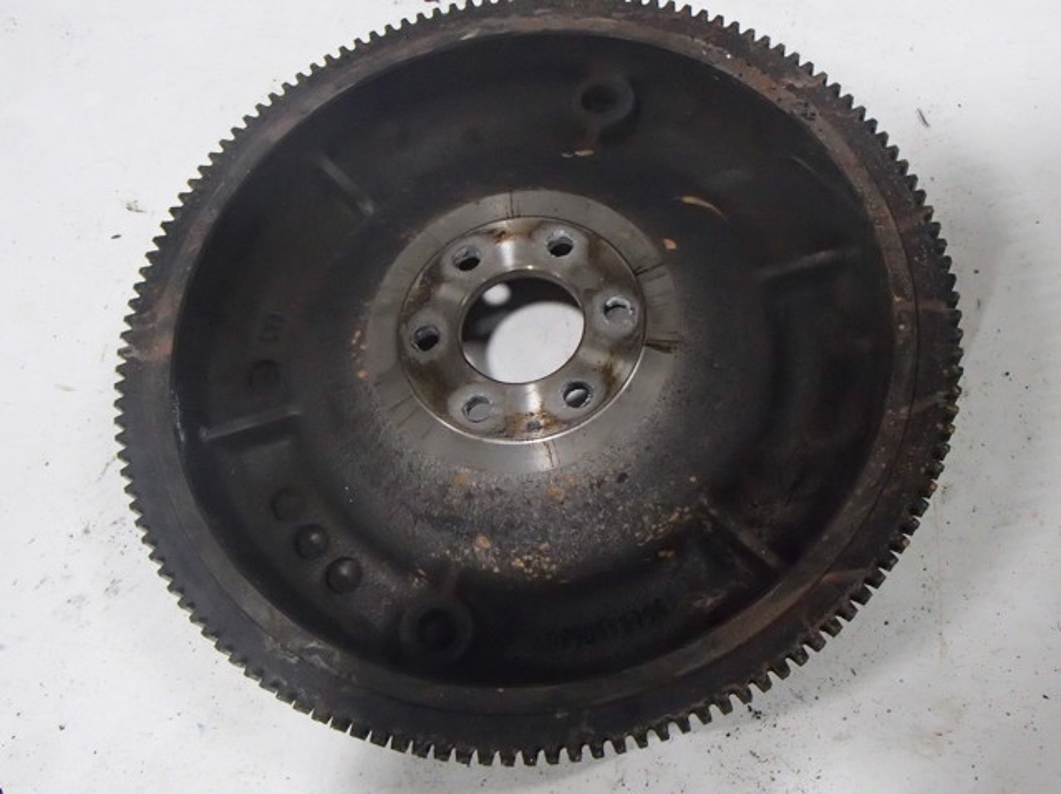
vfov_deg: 38.6
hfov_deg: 50.2
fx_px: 1133
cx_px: 530
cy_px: 397
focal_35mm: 37
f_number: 4.7
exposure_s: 1/40
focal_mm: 6.64
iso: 1600
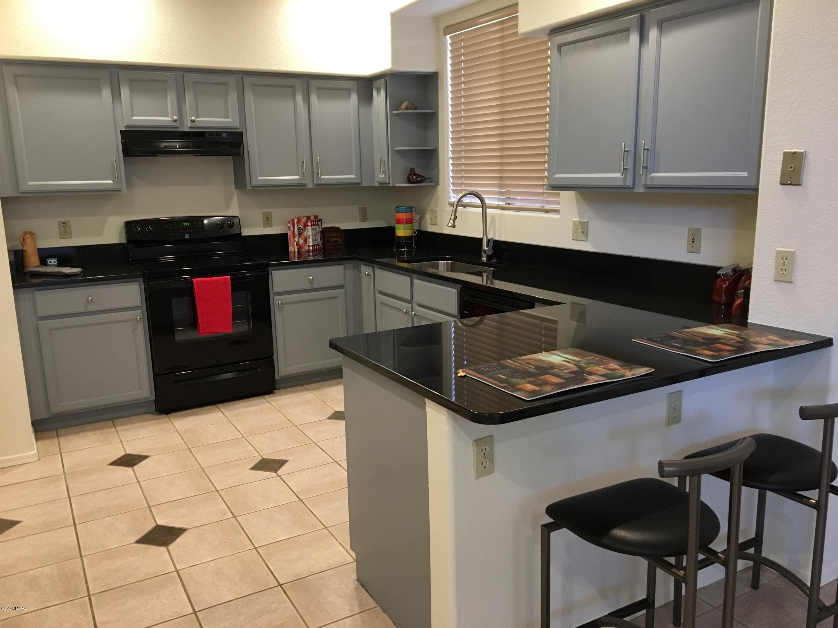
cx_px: 419
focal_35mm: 29
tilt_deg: -11.3
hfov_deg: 61.7
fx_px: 702
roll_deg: +1.6
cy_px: 314
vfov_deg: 48.2
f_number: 2.2
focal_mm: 4.15
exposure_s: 1/30
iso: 160
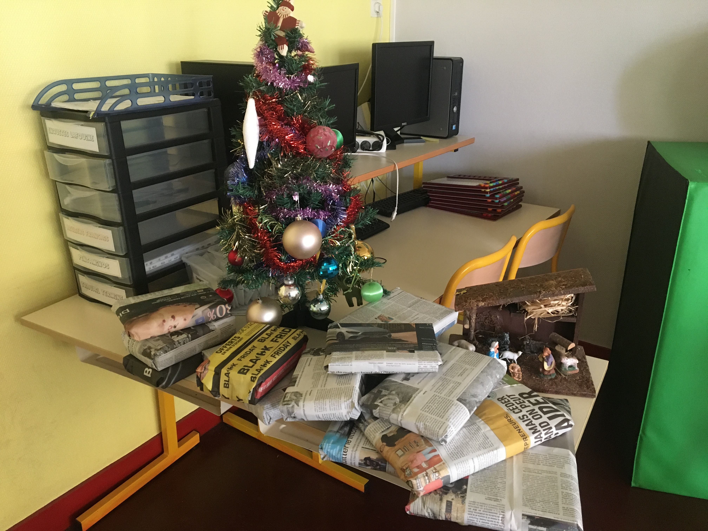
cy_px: 266
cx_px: 354
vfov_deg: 48.2
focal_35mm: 29
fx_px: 593
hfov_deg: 61.7
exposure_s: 1/17
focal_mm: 4.15
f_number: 2.2
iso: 200
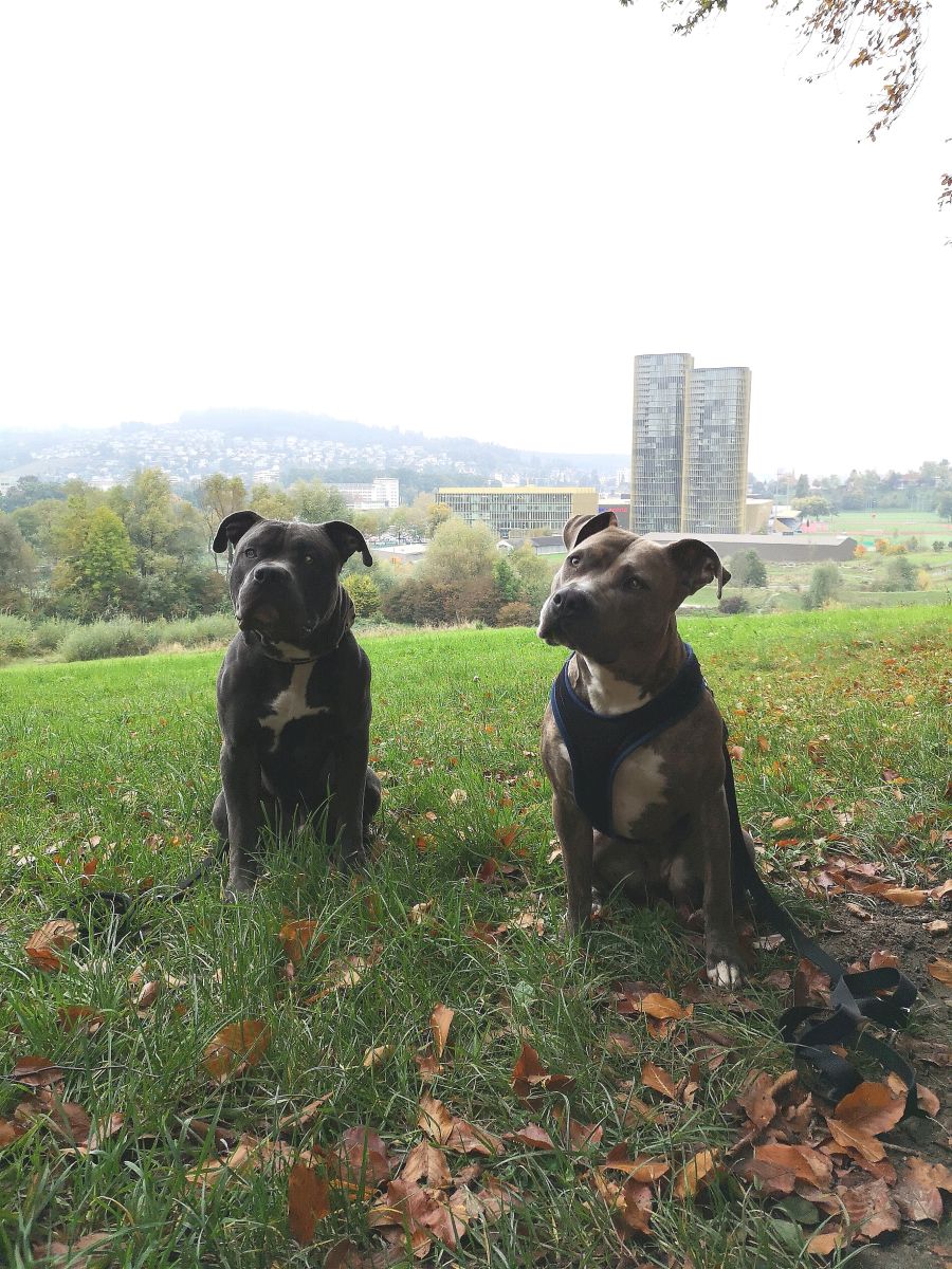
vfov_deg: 65.3
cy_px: 634
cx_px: 476
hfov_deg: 51.4
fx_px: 990
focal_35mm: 27
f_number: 1.8
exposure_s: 1/494
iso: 50
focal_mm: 3.95
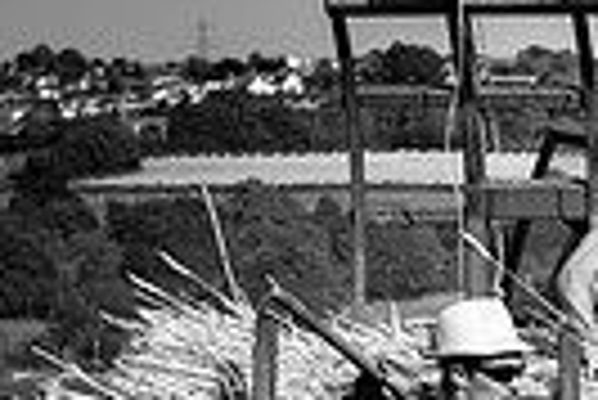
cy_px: 479
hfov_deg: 6.1
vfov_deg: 4.1
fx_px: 5571
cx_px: 887
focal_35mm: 335
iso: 64
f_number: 5.6
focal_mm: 70
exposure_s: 1/1250
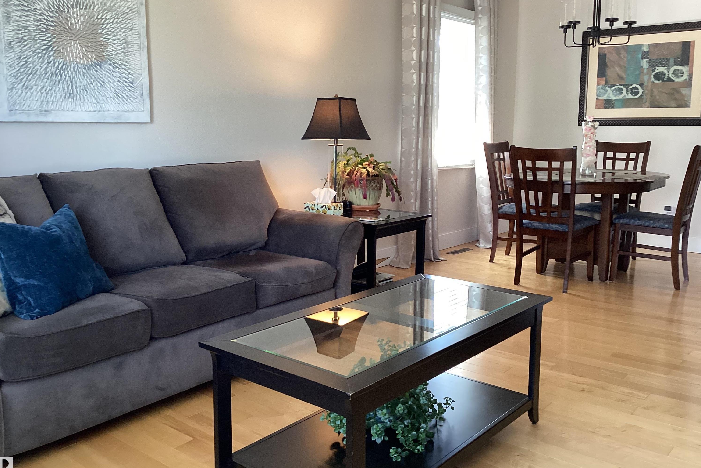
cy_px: 219
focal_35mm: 33
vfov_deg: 40.0
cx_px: 348
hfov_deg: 57.2
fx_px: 643
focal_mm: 3.3
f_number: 2.4
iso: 200
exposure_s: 1/60
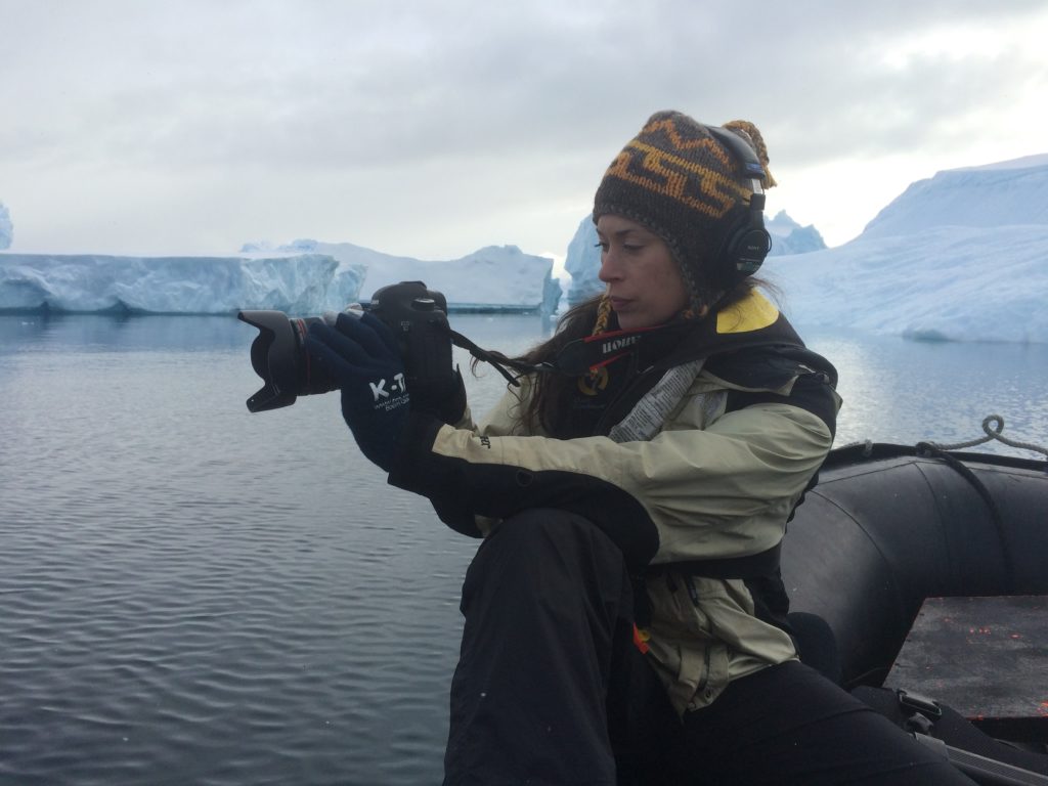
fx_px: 878
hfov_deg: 61.7
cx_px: 524
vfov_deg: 48.2
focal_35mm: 29
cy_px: 393
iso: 32
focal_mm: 4.15
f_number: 2.2
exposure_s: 1/1642
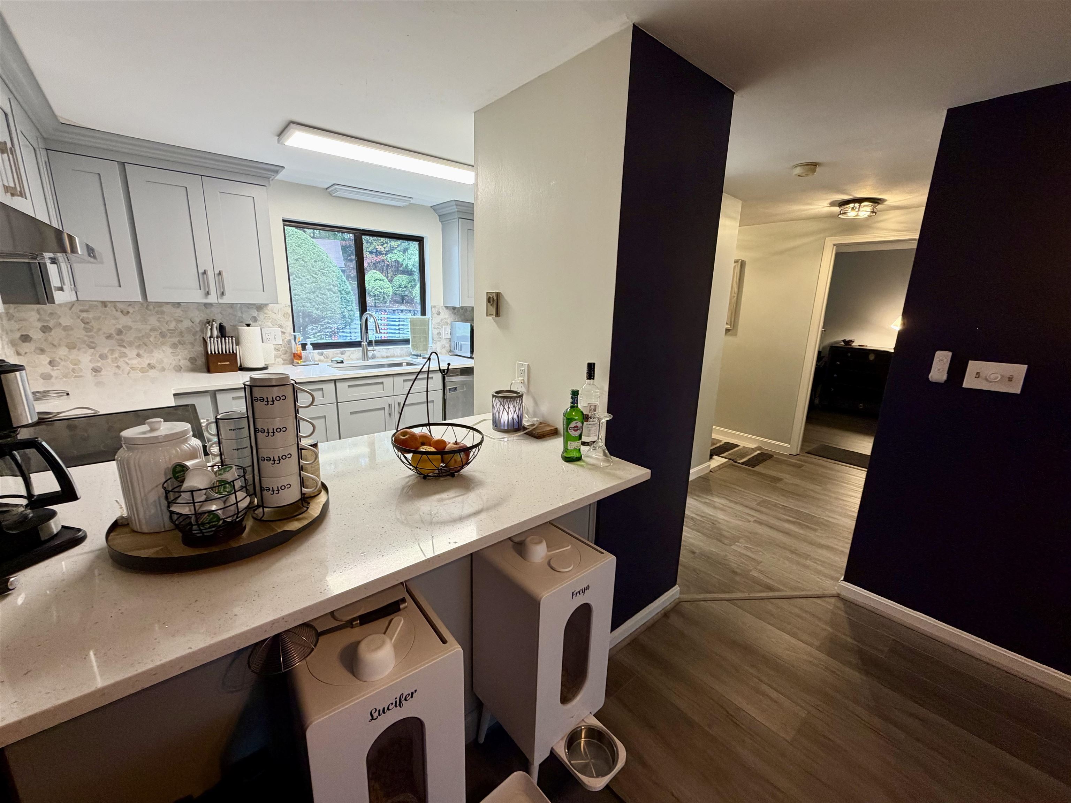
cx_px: 536
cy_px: 402
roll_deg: -1.3
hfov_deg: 102.1
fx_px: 433
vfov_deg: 85.7
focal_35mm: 14
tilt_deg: -13.5
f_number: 2.2
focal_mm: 2.22
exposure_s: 1/60
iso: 200
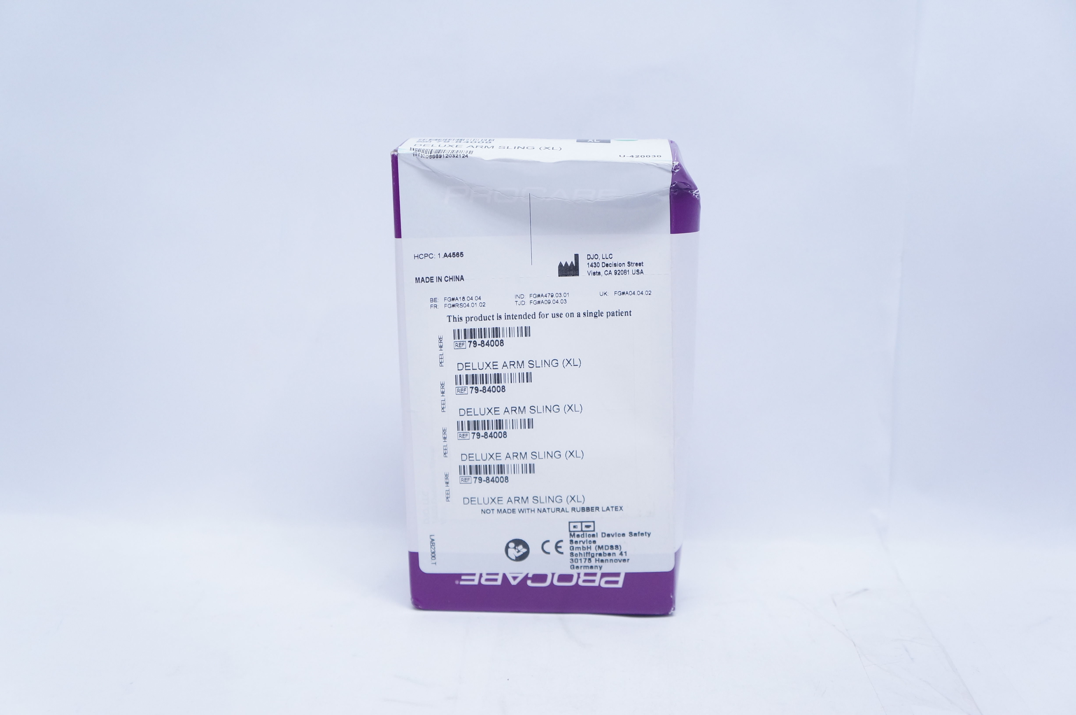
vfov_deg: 31.8
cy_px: 358
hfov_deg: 46.4
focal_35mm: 42
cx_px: 538
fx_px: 1254
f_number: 4
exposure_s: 1/125
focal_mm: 28
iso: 800
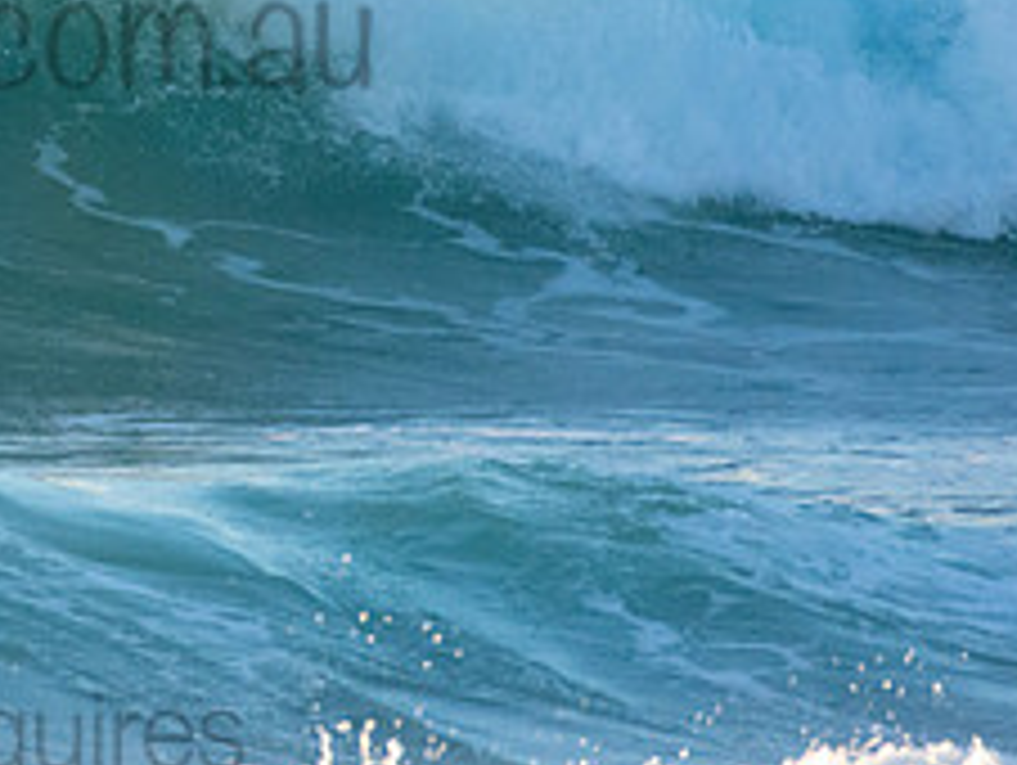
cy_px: -16
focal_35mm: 1851
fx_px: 54439
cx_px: -104
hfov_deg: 1.1
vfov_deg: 0.8
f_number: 5.6
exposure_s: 1/2000
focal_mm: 500
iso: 1600
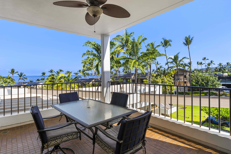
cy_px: 77
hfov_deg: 86.9
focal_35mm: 19
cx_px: 116
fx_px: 122
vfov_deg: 64.6
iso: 200
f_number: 6.3
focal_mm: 19
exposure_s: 1/500
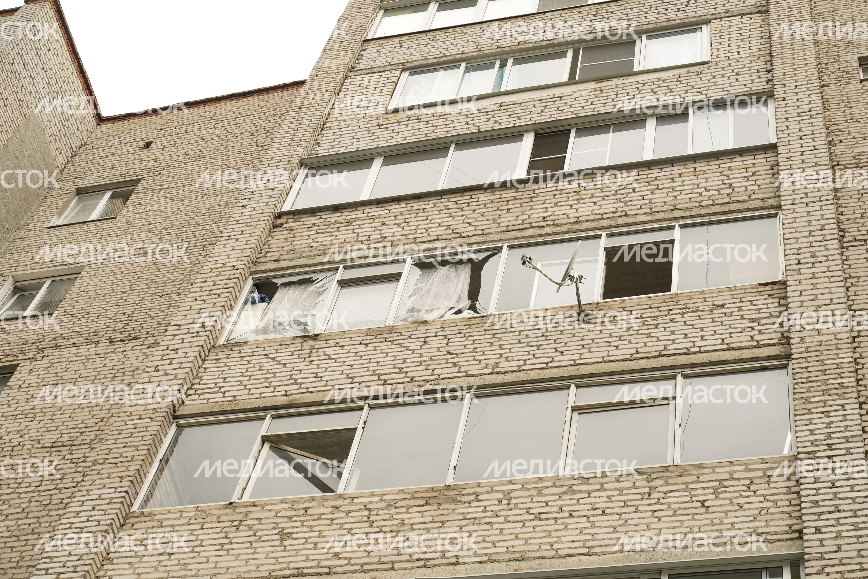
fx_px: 1688
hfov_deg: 28.8
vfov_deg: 19.5
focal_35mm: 70
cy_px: 290
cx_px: 434
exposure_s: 1/200
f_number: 7.1
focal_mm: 70
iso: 800
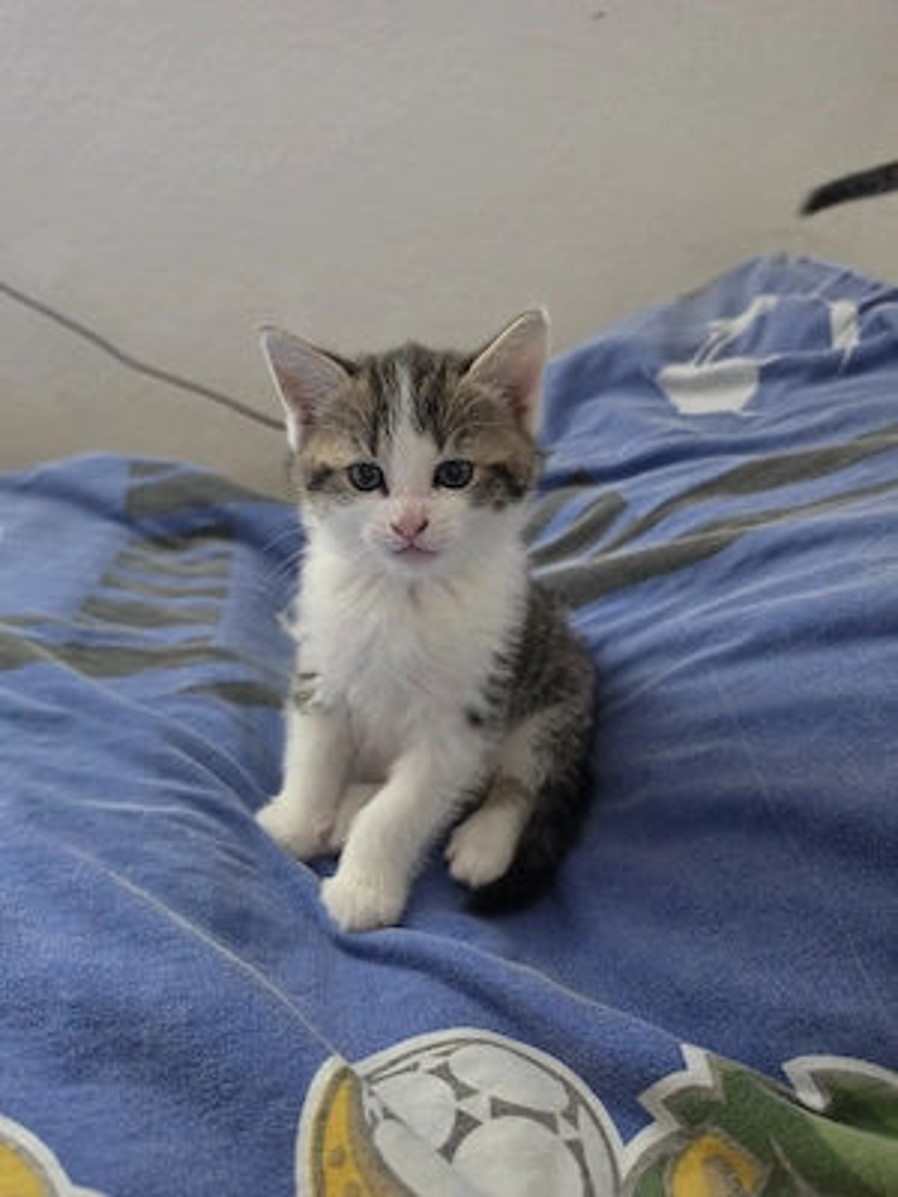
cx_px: 449
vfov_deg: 73.9
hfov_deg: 58.9
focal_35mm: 23
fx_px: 796
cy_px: 598
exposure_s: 1/101
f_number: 1.4
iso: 1250
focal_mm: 6.5
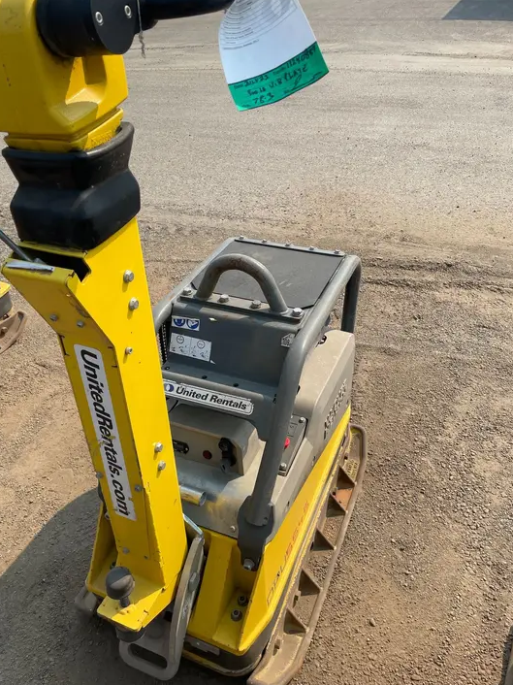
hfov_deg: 51.3
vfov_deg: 65.3
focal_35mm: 27
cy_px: 338
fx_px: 534
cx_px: 254
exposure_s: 1/2959
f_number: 1.6
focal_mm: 4.2
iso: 32
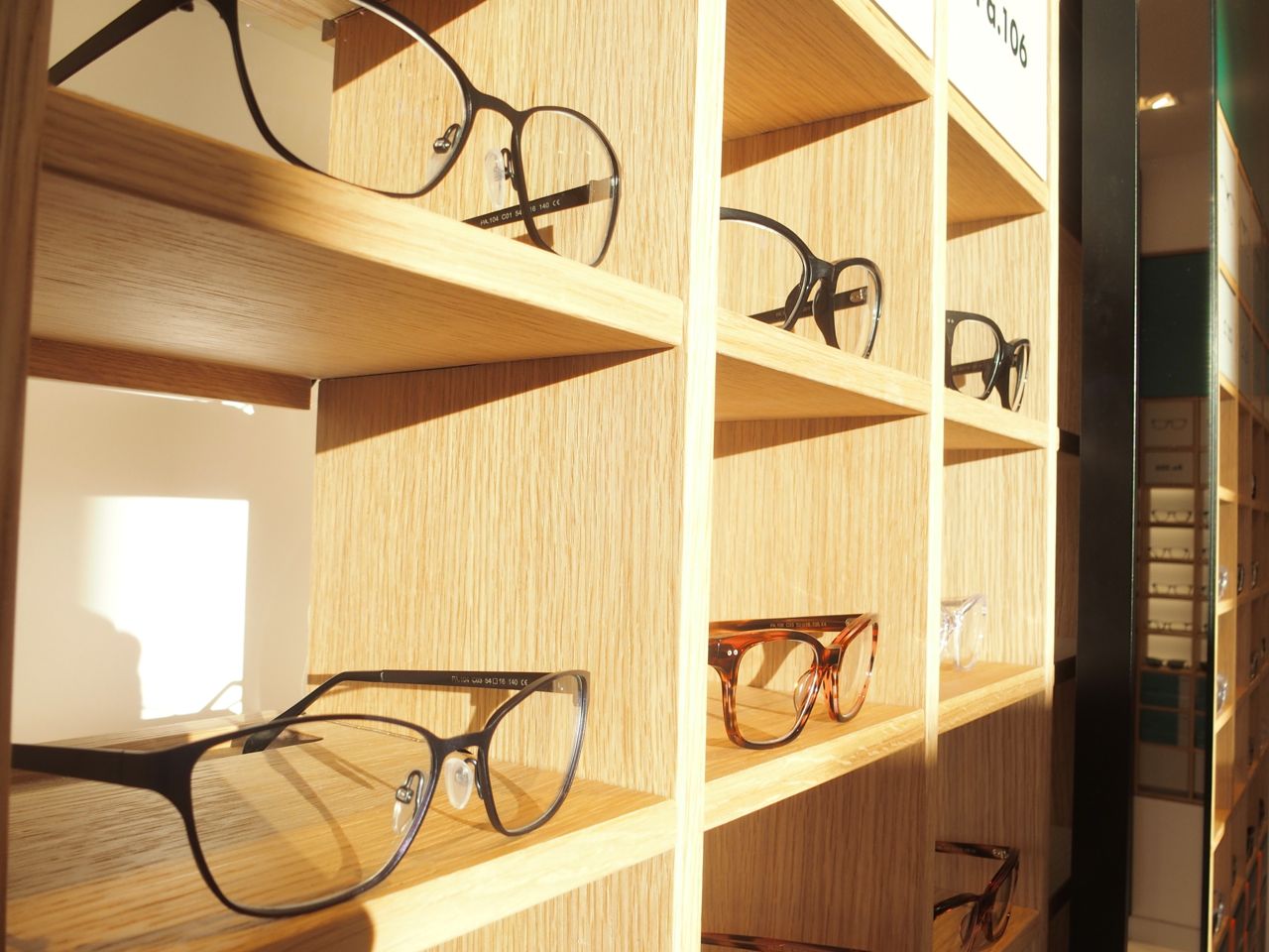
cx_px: 634
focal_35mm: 28
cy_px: 476
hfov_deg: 63.4
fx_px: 1026
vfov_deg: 49.7
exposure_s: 1/200
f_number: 3.5
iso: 100
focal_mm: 6
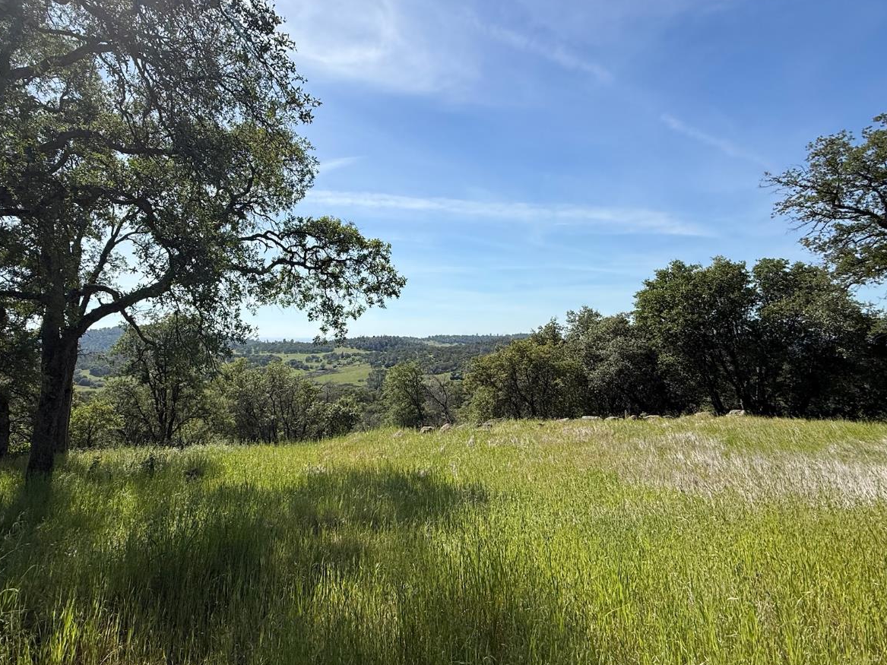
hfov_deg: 86.9
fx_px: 461
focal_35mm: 18
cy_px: 310
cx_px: 367
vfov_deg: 71.5
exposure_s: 1/2976
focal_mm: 2.22
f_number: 2.2
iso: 50
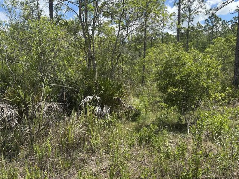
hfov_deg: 67.3
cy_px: 90
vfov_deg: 53.1
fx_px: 180
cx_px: 120
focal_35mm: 26
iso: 50
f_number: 1.6
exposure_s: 1/1590
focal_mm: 5.96
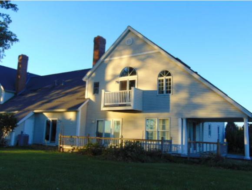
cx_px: 126
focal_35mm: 35
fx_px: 255
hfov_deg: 52.6
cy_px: 95
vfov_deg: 40.8
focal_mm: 6.3
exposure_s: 1/160
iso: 80
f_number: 3.2
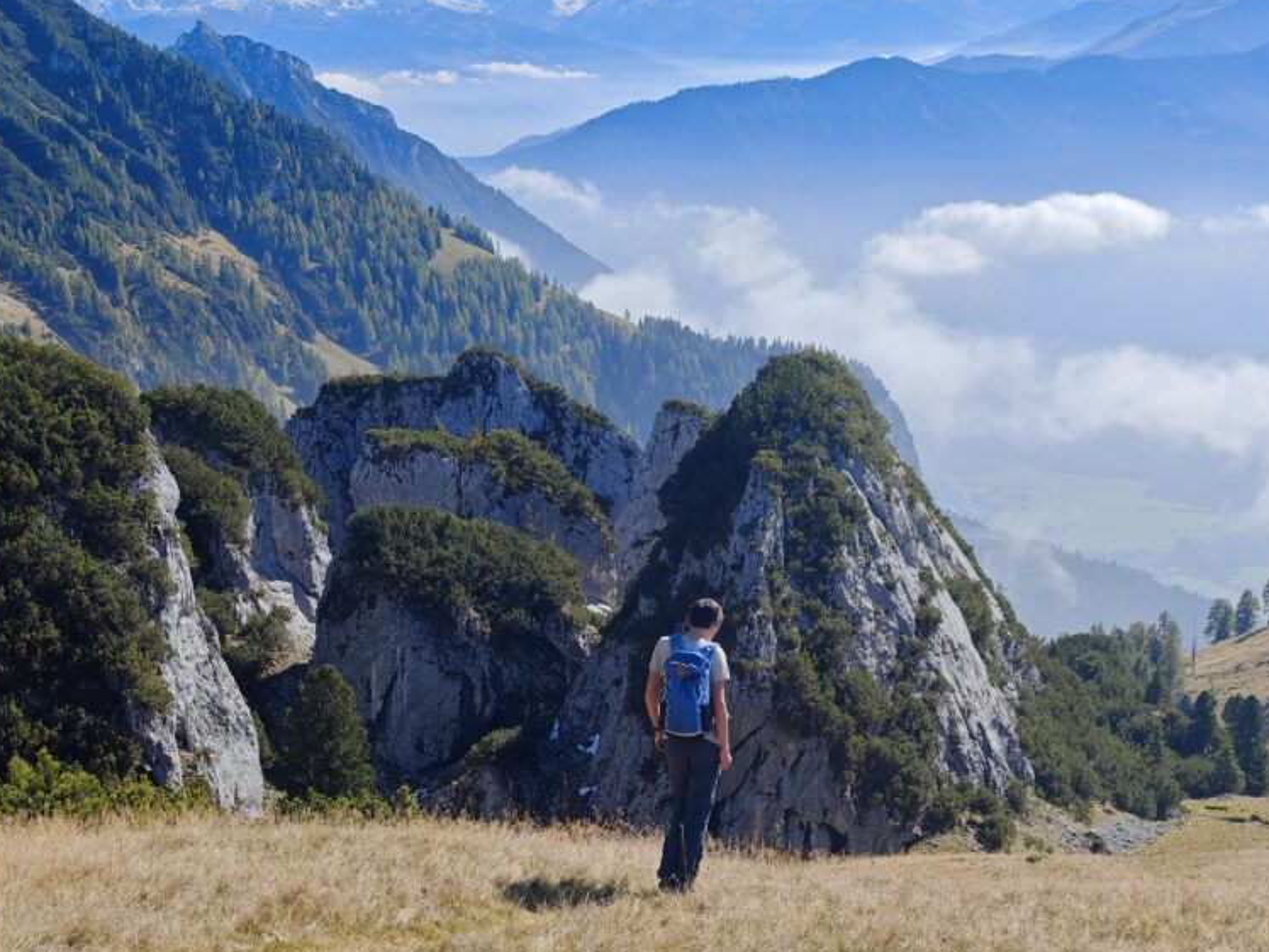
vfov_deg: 23.2
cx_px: 573
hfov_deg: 30.7
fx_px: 2310
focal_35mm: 63
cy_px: 580
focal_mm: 8.72
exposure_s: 1/2567
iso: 51
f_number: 2
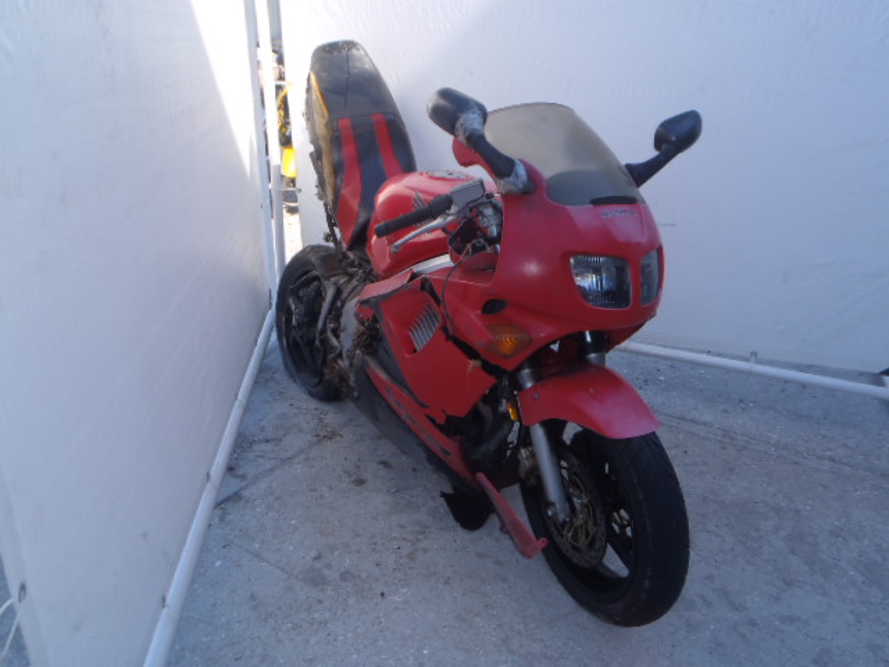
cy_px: 334
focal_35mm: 28
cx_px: 444
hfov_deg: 63.4
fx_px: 719
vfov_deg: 49.7
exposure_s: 1/200
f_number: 4.5
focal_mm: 5
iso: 80
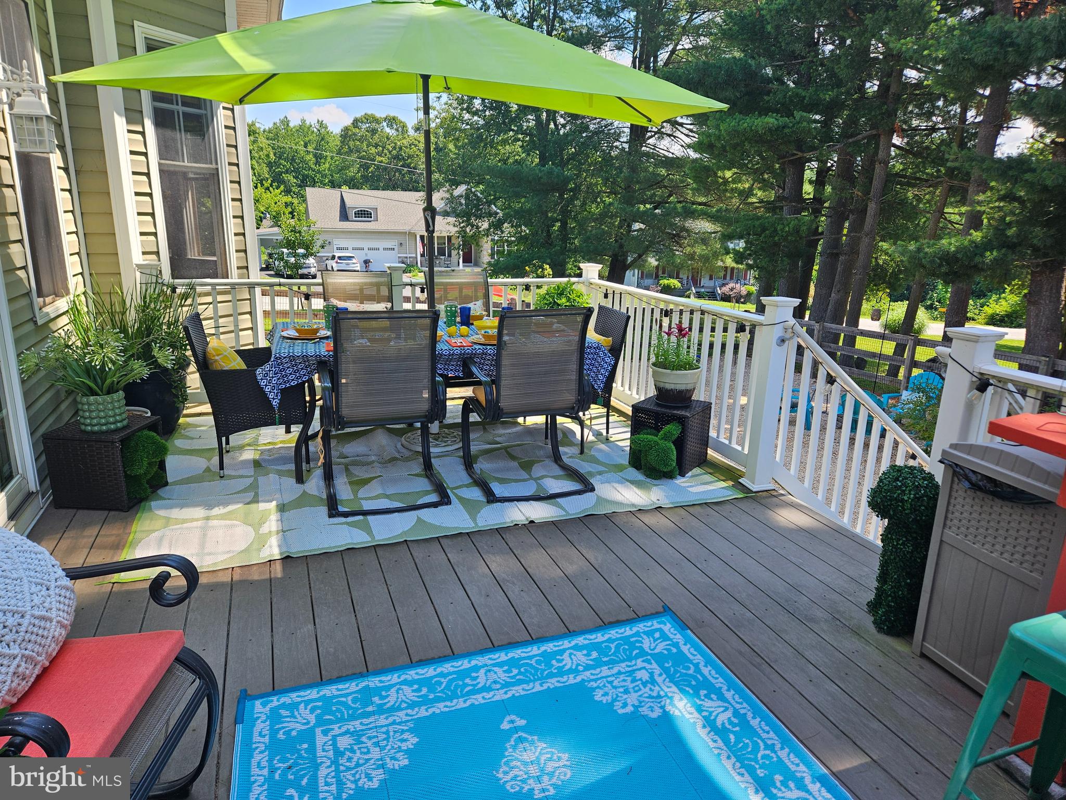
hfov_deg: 73.9
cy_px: 400
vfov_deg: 58.9
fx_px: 708
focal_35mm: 23
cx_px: 533
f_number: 1.8
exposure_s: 1/404
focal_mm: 5.4
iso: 25
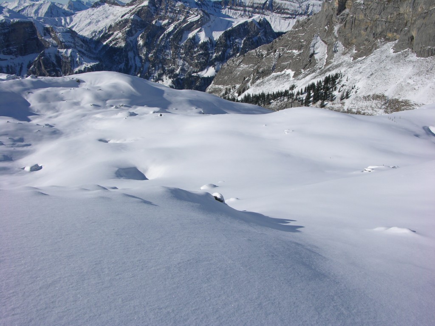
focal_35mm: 35
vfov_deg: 40.7
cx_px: 218
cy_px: 163
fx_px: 440
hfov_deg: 52.6
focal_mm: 8.9
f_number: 8
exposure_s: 1/326
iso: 50
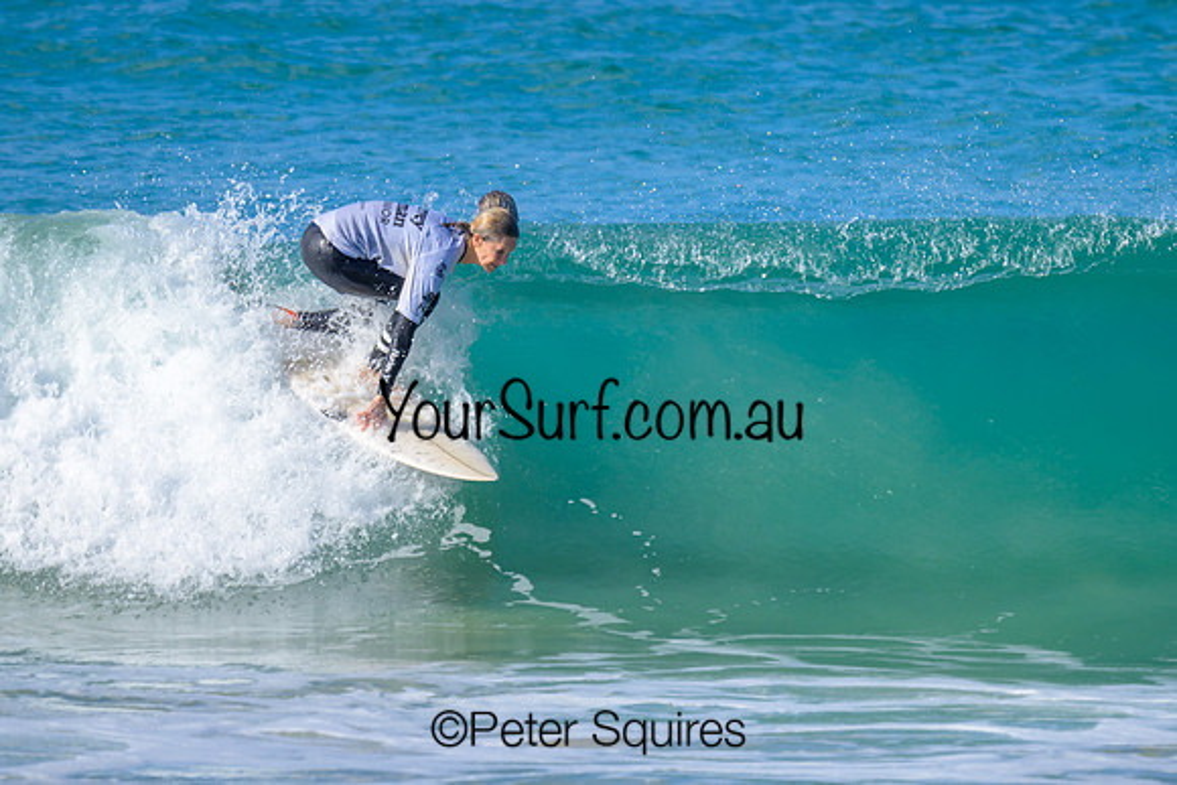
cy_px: 345
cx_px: 682
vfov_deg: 1.3
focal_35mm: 1098
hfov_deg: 1.9
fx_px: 35919
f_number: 6.3
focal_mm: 800
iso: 320
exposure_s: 1/2000
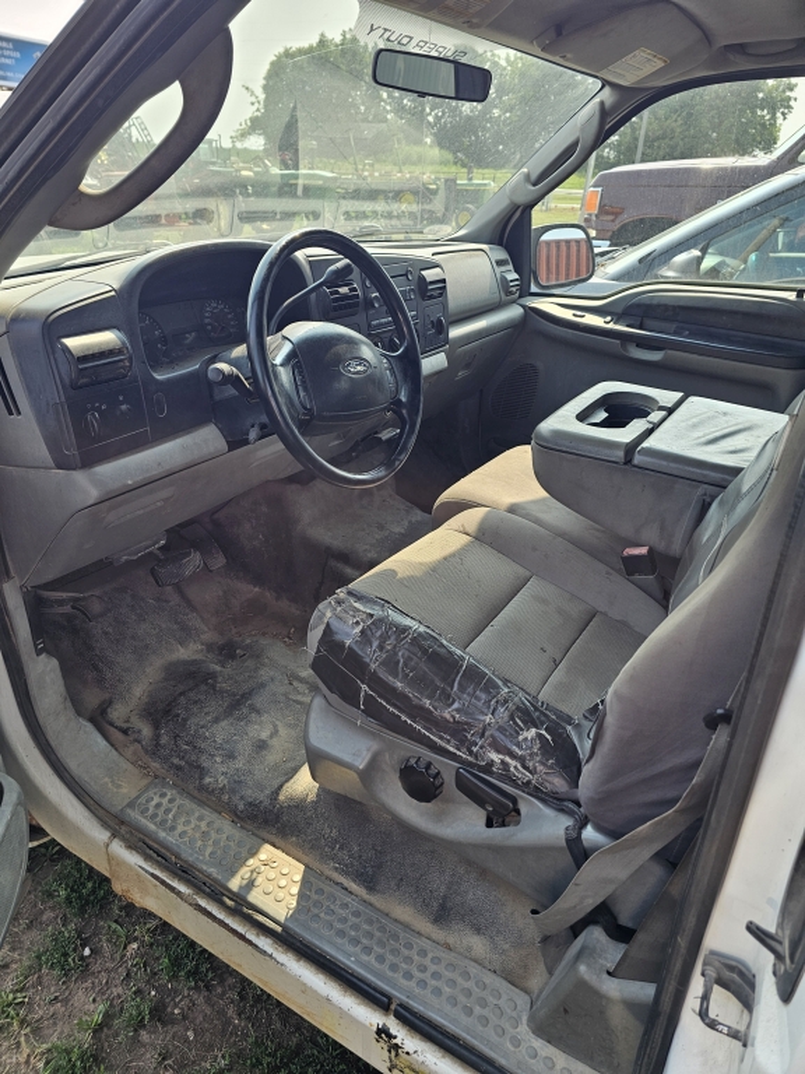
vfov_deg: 73.9
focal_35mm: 23
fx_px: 713
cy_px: 537
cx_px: 402
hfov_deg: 58.9
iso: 32
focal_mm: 6.3
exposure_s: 1/359
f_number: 1.7
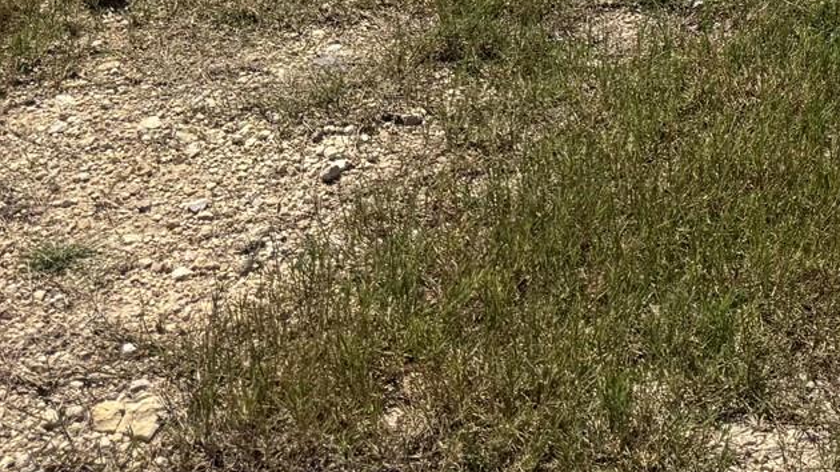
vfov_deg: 12.4
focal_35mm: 85
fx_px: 1893
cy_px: -497
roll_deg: -4.4
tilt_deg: -7.0
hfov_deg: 22.1
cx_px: 1129
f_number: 1.78
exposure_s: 1/5814
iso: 80
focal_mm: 6.76
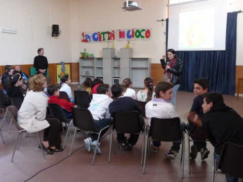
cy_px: 91
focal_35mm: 32
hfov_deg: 56.8
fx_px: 225
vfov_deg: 44.2
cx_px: 122
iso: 400
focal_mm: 5.3
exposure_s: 1/13
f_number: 3.5
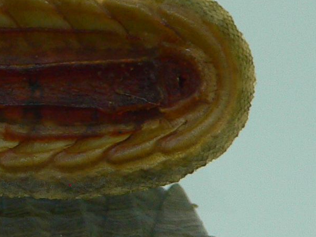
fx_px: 1068
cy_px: 106
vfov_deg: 12.7
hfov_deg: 16.5
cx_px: 10
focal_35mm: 117
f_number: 2.8
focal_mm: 4.6
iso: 100
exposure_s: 1/60
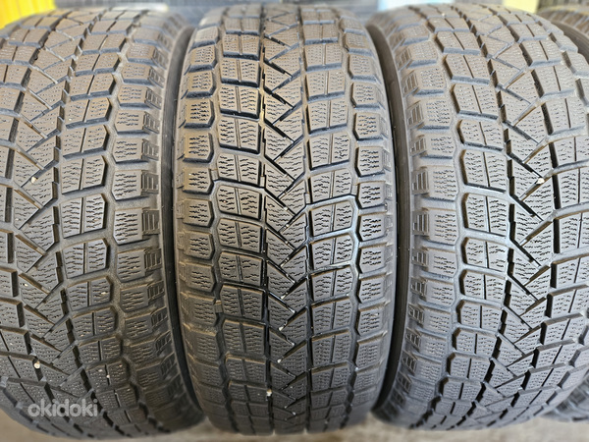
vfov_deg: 58.9
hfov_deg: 73.9
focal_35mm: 23
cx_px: 294
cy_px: 221
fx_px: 391
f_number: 1.8
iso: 1000
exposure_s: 1/100
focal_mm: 5.4
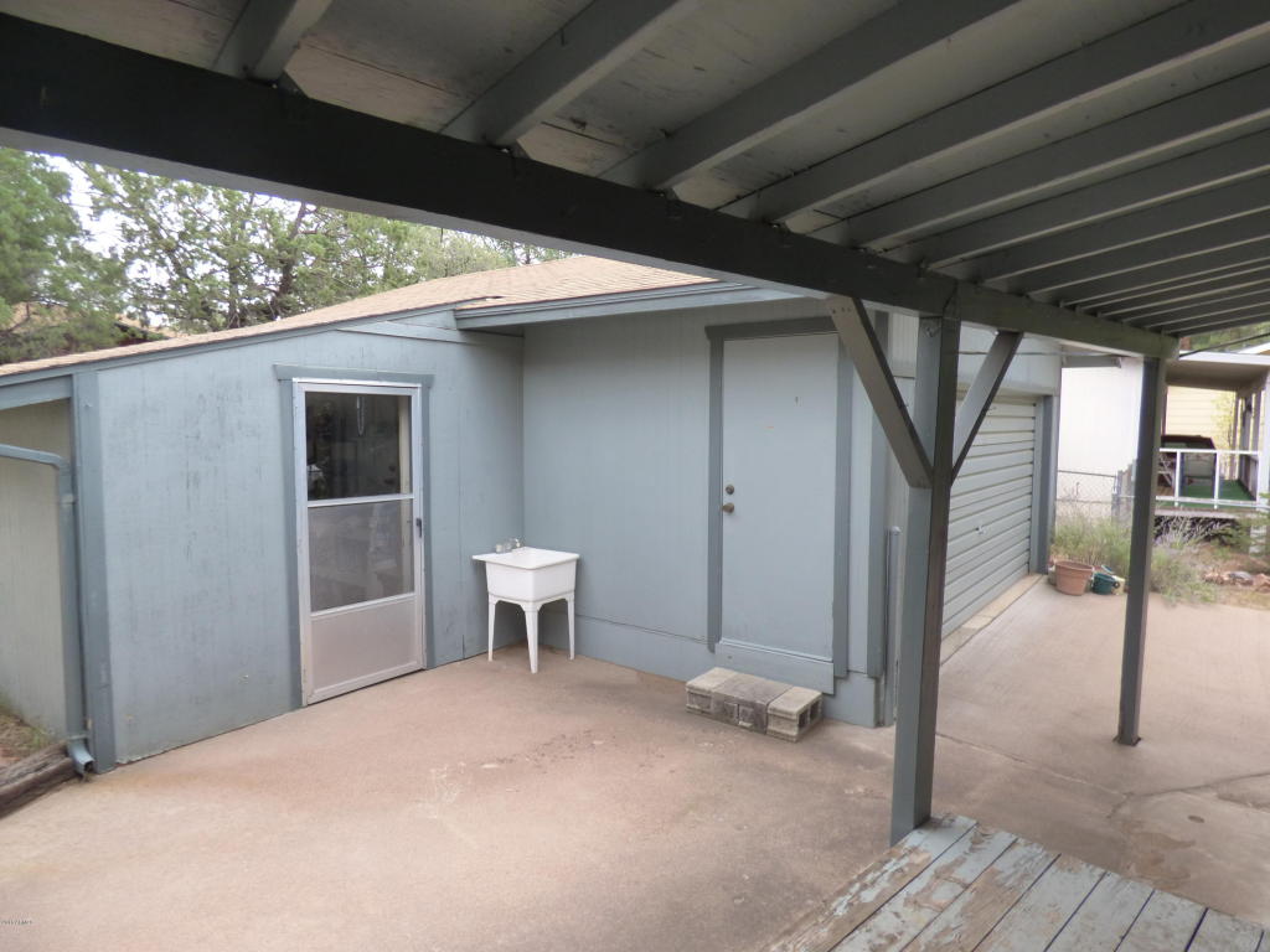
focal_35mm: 20
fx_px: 734
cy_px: 476
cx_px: 635
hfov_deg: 81.7
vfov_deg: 66.0
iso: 160
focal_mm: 3.58
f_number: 2.8
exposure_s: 1/250
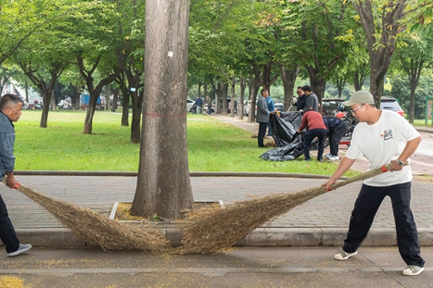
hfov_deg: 32.9
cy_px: 162
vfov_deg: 22.2
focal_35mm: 61
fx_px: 733
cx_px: 237
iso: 1250
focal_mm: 38
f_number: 4
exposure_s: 1/160
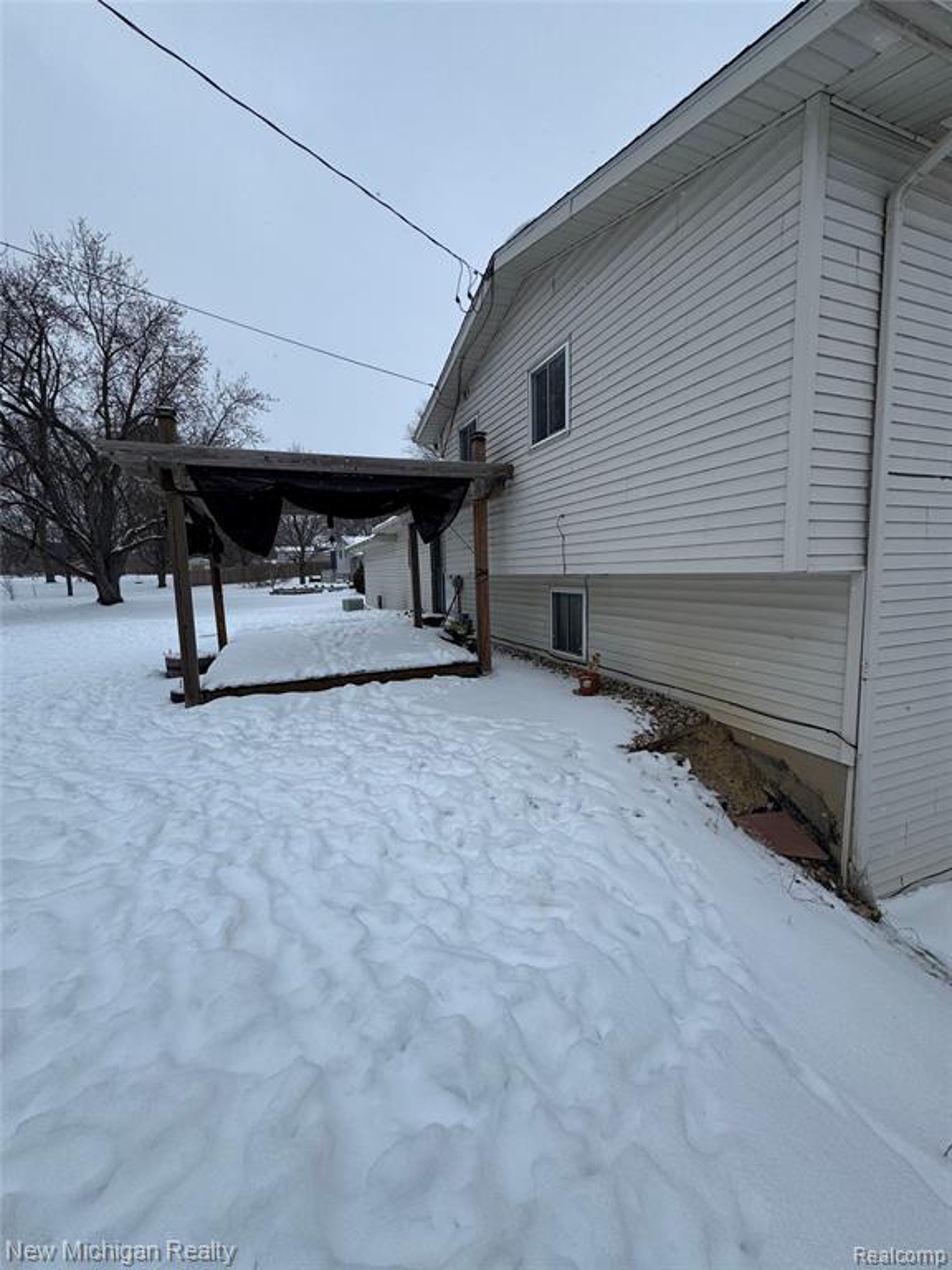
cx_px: 476
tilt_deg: -5.2
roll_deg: +3.0
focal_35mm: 14
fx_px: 513
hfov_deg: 85.7
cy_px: 635
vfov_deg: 102.1
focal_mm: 2.22
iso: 50
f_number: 2.2
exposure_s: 1/1420
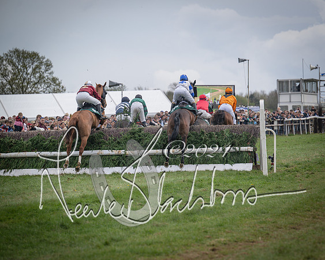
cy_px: 137
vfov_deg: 6.1
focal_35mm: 253
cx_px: 207
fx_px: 2433
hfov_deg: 7.6
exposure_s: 1/800
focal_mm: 210
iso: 400
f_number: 5
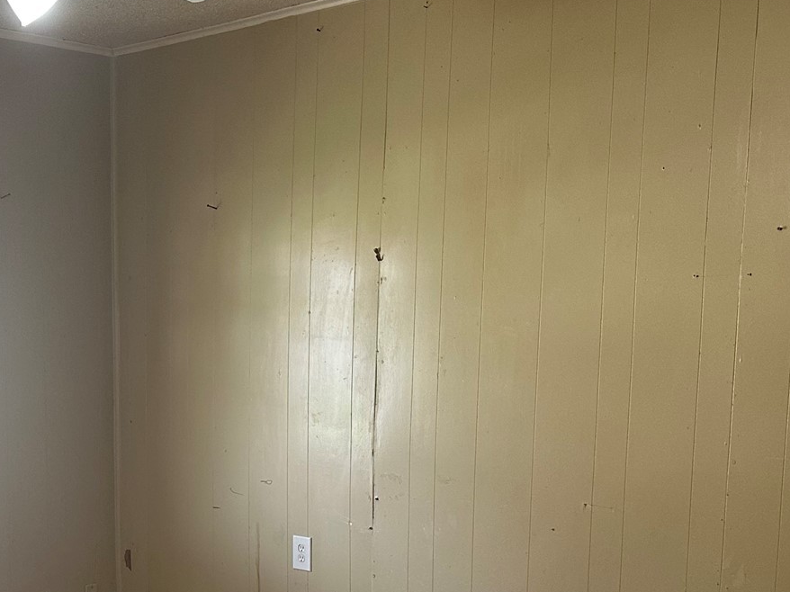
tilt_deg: -9.2
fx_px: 1278
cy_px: 534
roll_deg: +1.3
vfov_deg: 25.3
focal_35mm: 56
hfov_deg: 32.9
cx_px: 108
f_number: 1.78
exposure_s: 1/60
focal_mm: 6.86
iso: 200
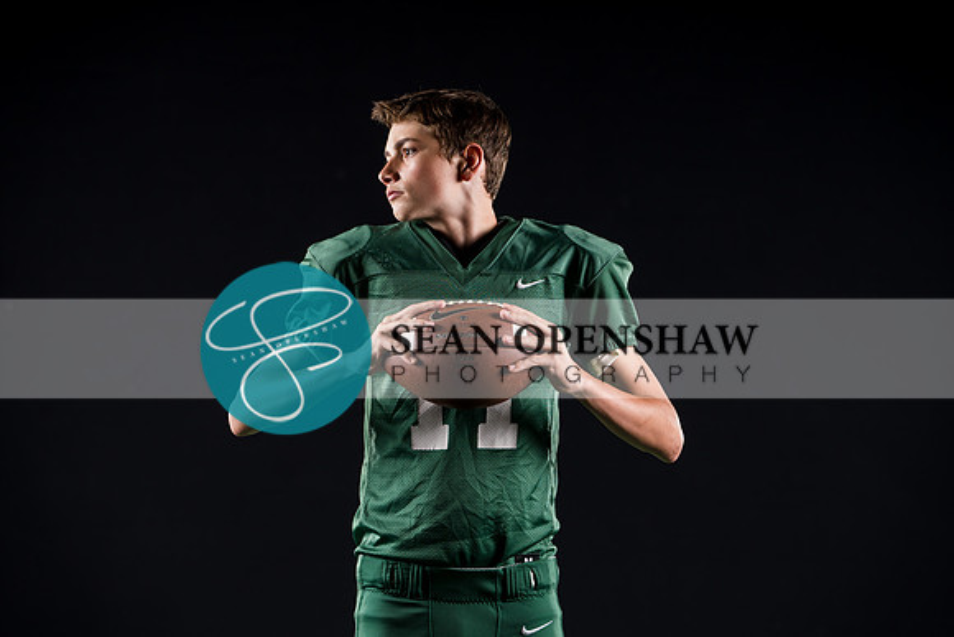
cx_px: 477
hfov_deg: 18.6
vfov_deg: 12.5
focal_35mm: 110
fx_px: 2916
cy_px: 318
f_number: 4
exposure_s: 1/160
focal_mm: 110
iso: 200
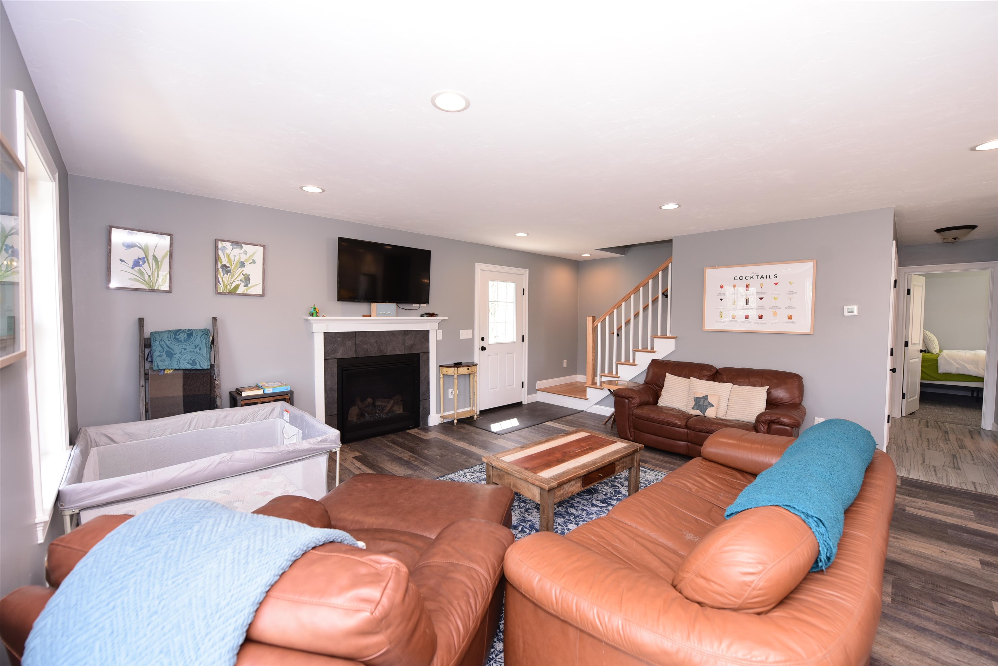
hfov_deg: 104.2
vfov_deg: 81.2
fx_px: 388
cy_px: 333
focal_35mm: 14
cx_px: 499
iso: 360
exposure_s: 1/60
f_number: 4.5
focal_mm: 14
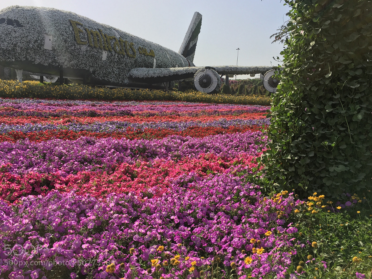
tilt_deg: -7.9
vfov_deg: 46.8
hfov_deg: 60.0
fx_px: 322
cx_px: 182
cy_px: 137
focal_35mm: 30
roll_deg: -3.6
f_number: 2.2
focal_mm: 4.15
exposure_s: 1/1570
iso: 25
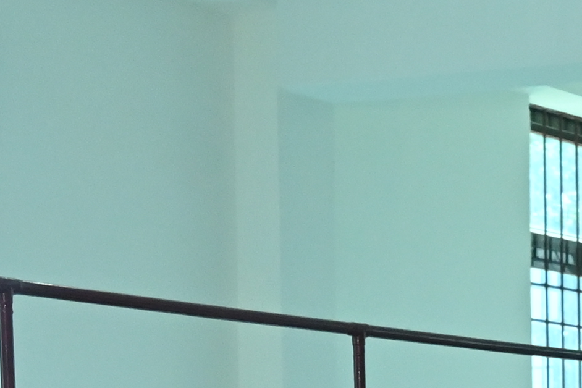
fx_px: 3224
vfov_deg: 6.7
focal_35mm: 199
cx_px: 365
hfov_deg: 10.3
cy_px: 780
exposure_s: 1/125
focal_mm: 22.5
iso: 800
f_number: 6.3
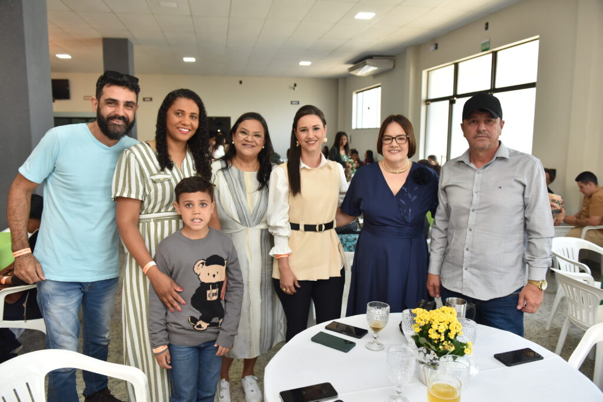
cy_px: 201
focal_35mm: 26
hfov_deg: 69.4
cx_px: 302
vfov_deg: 49.6
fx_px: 436
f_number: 3.2
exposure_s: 1/160
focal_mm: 26
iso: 1600
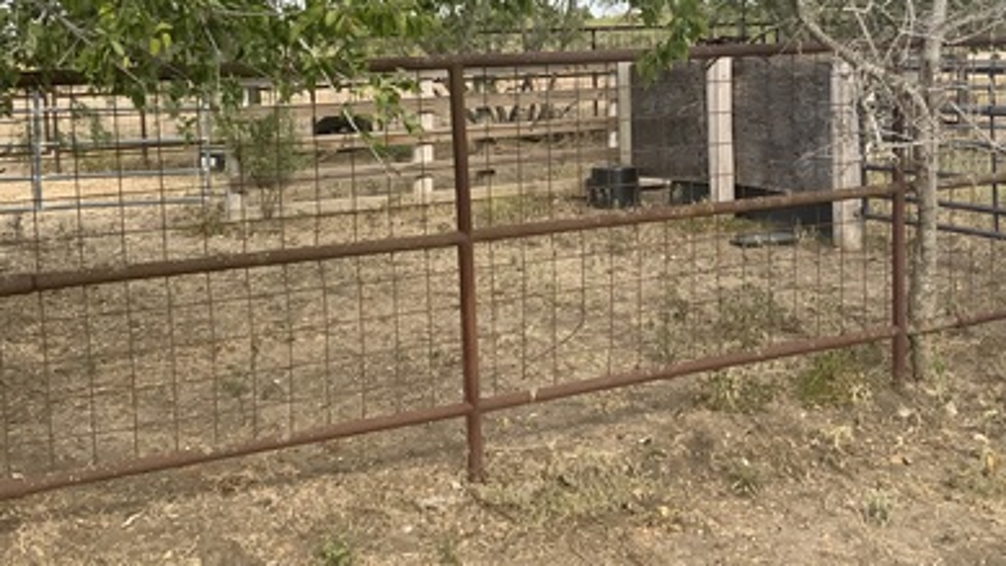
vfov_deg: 22.9
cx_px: 615
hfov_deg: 39.6
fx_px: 1387
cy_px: 155
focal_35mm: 52
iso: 16
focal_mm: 3
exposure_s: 1/728
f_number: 1.8
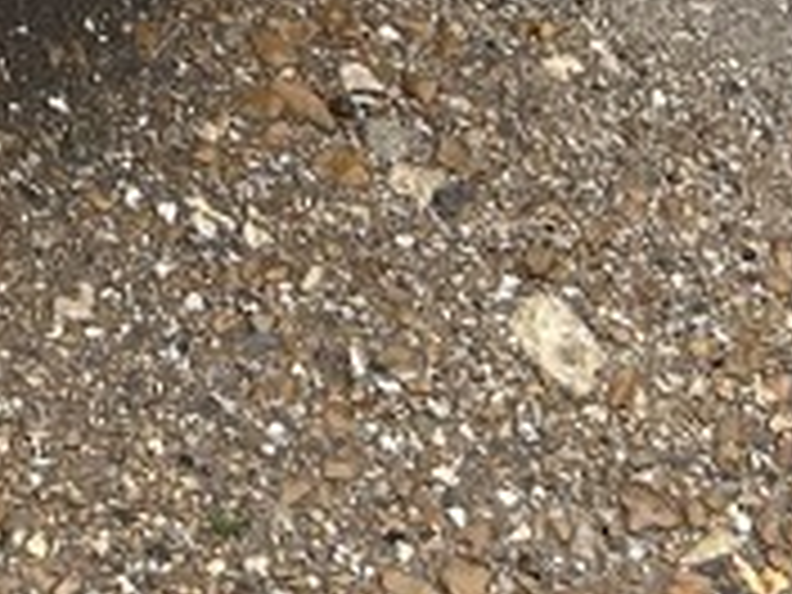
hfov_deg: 9.9
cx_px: -652
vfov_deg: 6.9
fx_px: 4324
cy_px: -1346
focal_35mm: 189
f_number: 1.5
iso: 50
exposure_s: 1/709
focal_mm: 5.7
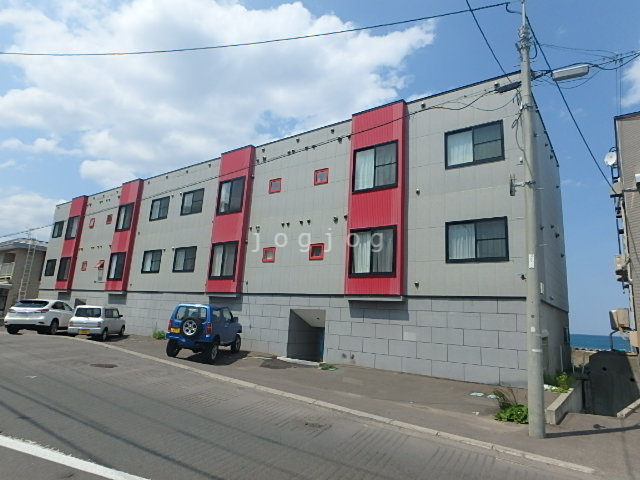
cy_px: 240
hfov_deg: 79.0
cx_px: 320
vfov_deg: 63.4
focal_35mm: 21
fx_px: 388
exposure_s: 1/800
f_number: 6
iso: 125
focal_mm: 3.7
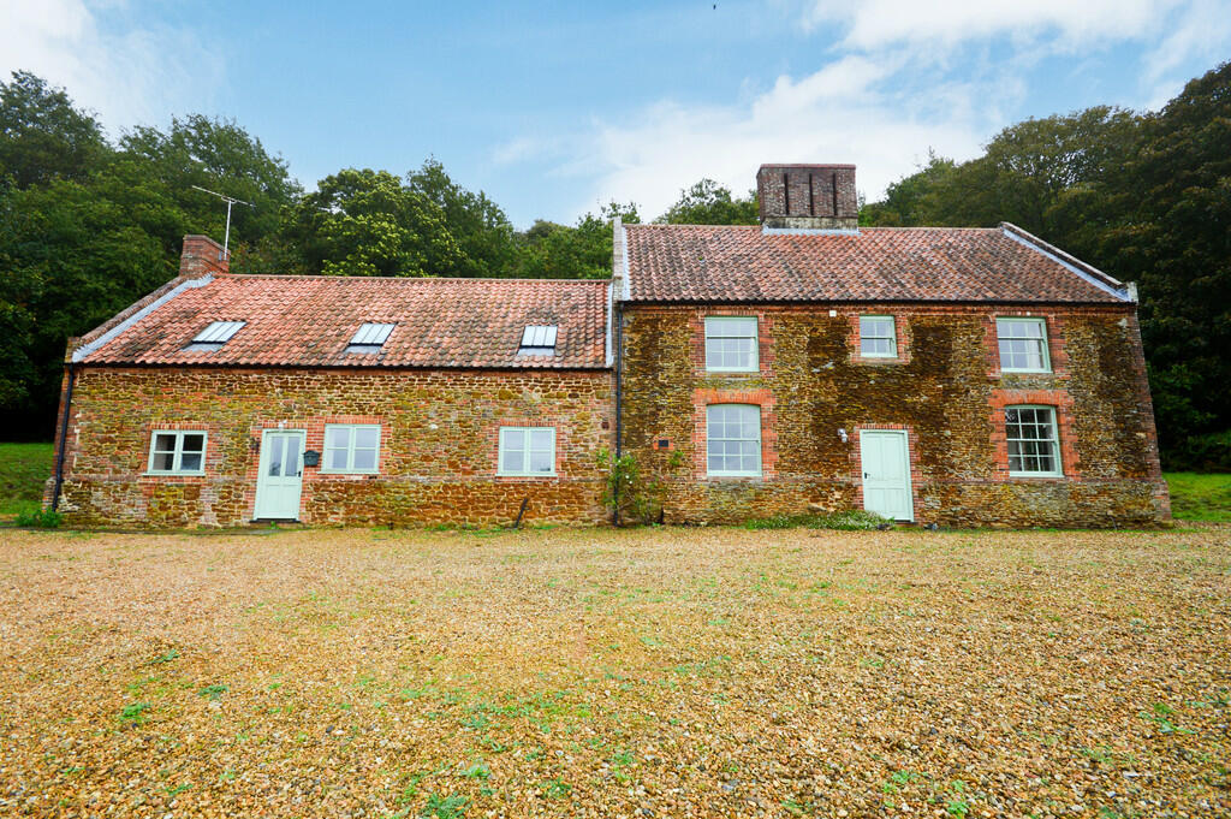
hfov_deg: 100.4
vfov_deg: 77.2
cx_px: 616
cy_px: 410
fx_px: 512
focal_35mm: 15
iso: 400
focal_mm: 10
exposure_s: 1/160
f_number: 9
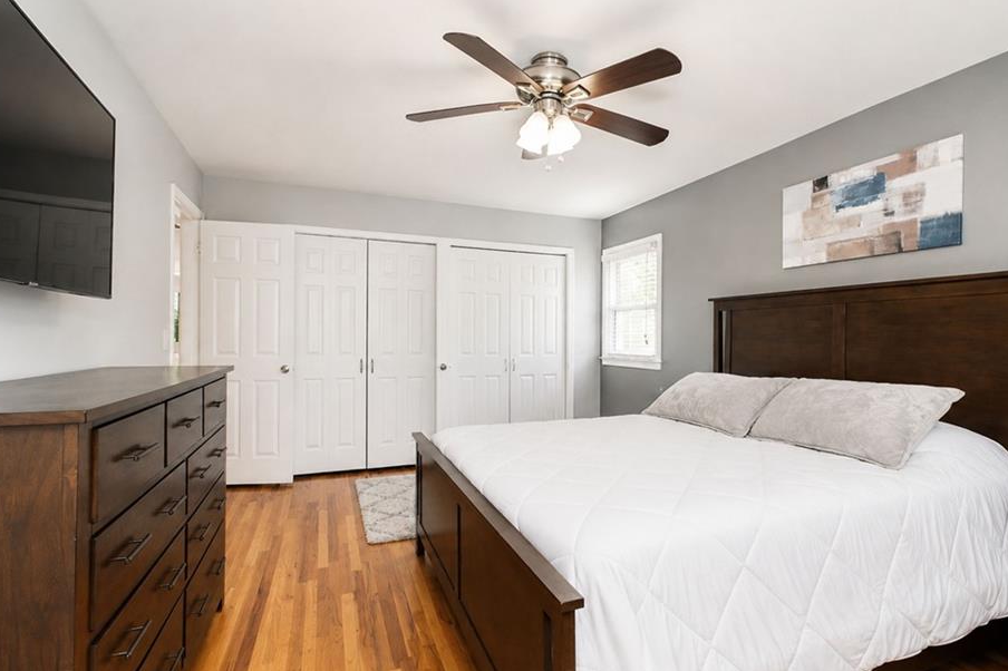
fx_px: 476
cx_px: 556
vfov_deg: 70.3
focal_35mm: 17
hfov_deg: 93.0
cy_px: 359
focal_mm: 10
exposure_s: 1/100
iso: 1250
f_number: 8
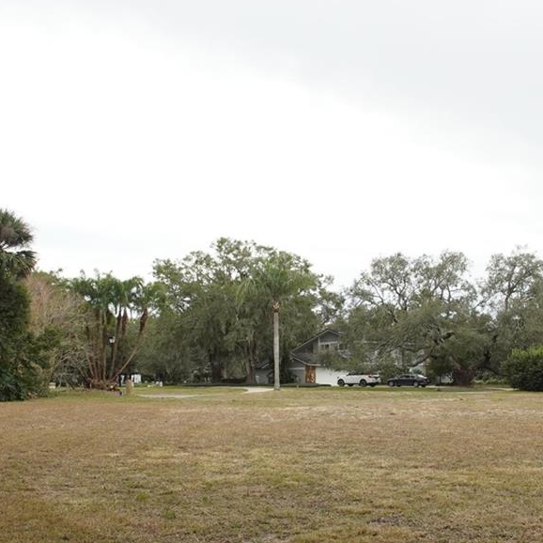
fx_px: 745
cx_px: 348
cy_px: 328
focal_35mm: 42
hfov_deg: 39.7
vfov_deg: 39.8
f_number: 7.1
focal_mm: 11.9
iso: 500
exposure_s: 1/320
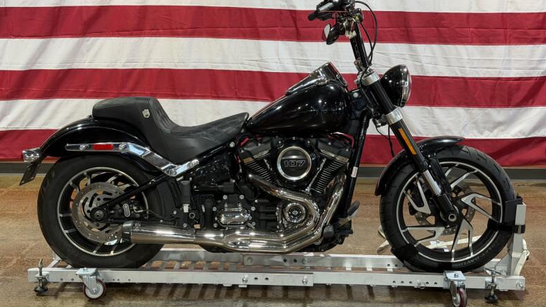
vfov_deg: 22.6
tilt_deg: -10.7
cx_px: 271
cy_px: 151
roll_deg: -0.2
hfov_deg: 39.2
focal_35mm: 53
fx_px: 767
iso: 64
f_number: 1.78
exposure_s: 1/60
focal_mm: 6.76
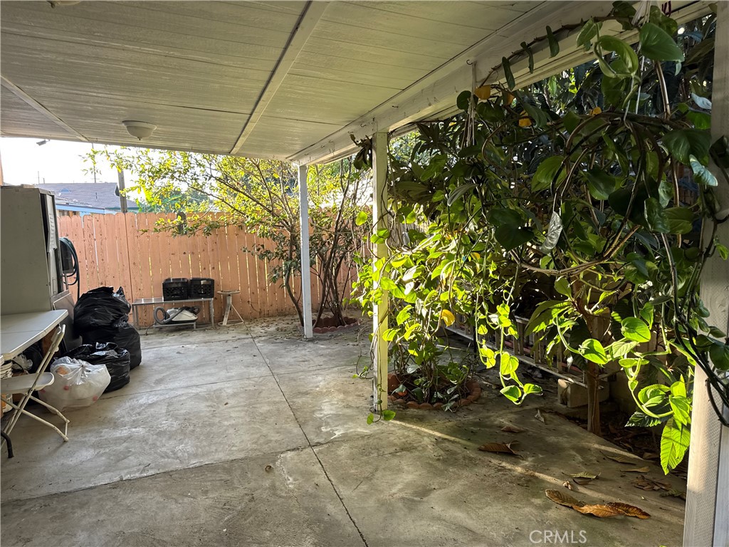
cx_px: 364
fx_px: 505
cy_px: 274
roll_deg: +1.4
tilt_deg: -5.3
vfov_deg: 56.8
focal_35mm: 24
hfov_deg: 71.6
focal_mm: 6.76
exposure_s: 1/121
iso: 64
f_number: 1.78
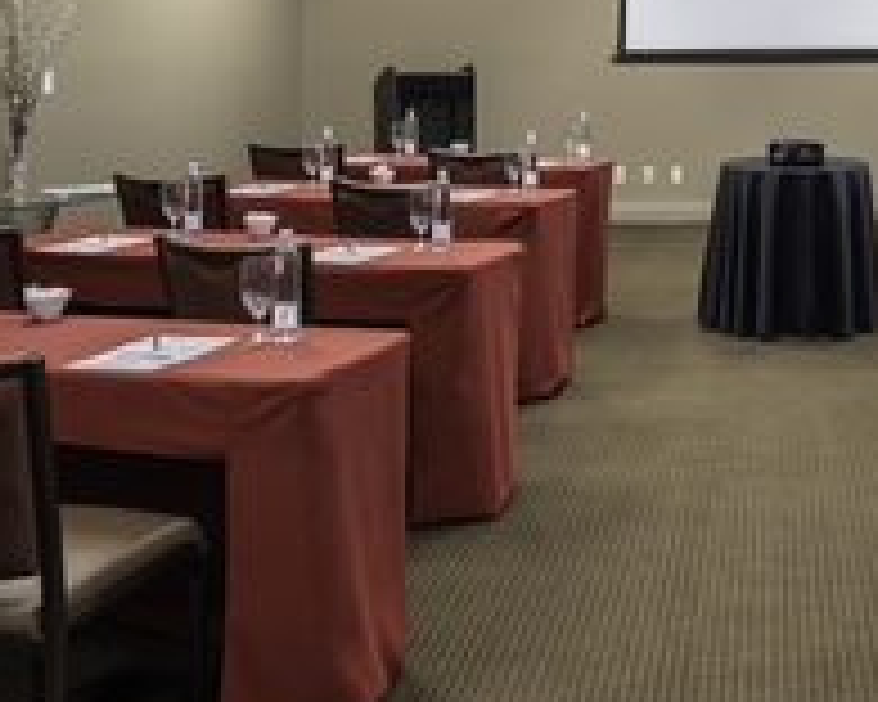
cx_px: 819
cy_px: 148
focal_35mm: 49
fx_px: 1273
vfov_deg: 30.2
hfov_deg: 35.4
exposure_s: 1/10
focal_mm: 17
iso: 100
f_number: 10
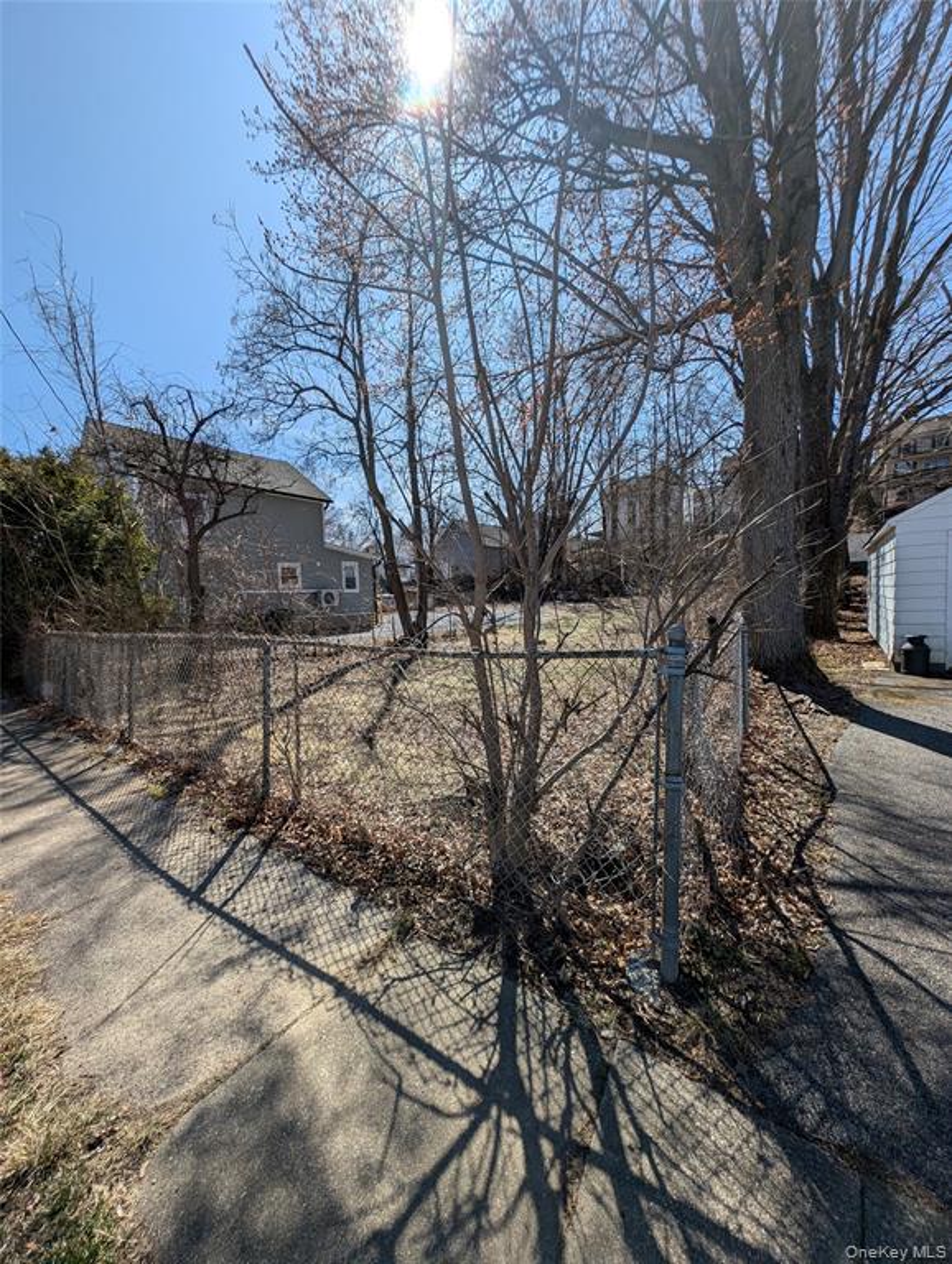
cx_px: 476
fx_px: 439
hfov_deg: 94.6
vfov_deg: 110.5
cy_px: 632
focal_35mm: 12
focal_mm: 2.23
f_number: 1.95
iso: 42
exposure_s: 1/2242
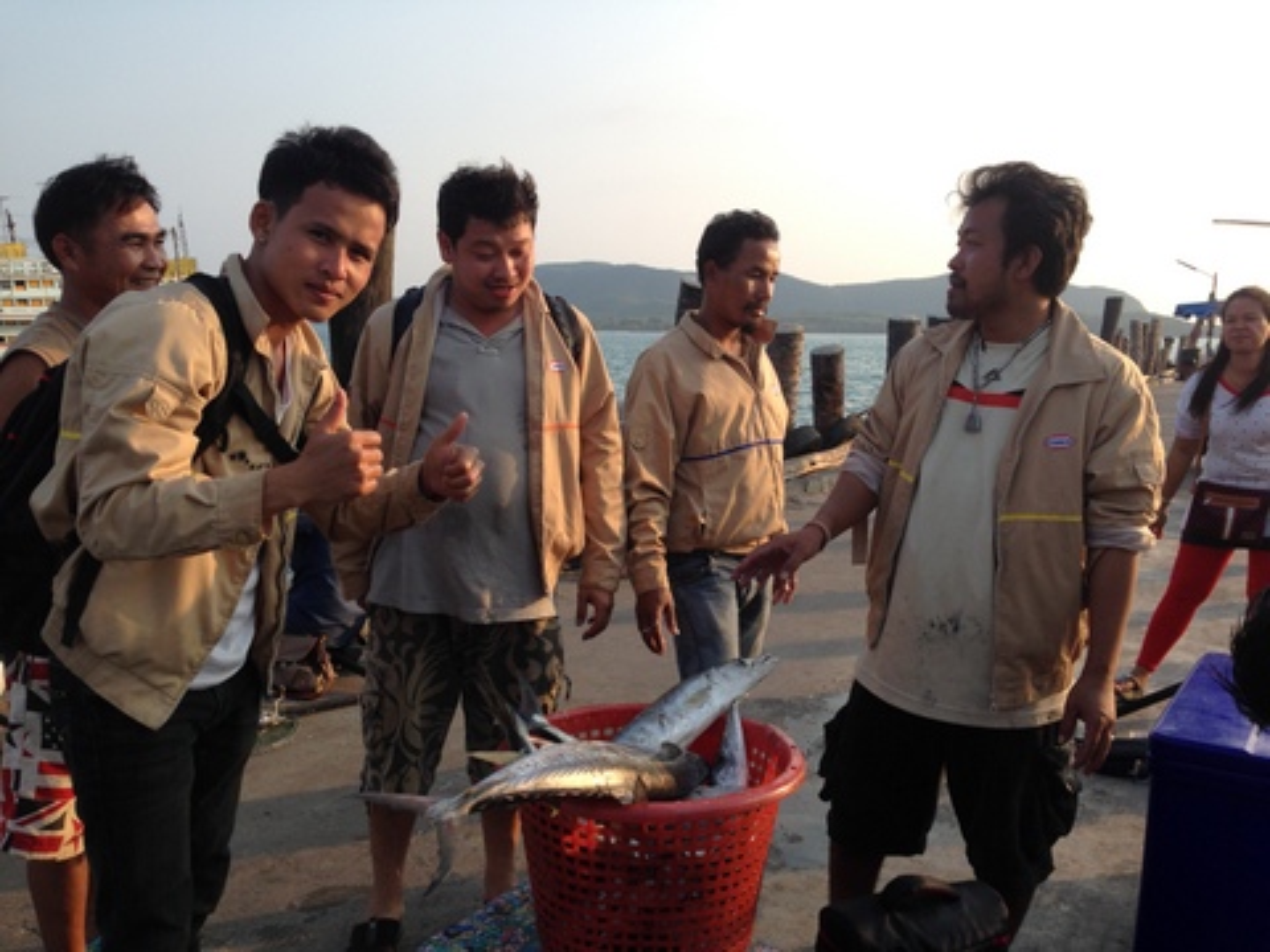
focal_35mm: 33
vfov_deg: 42.9
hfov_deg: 55.4
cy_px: 476
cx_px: 635
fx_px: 1211
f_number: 2.4
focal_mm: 4.12
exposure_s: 1/596
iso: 50
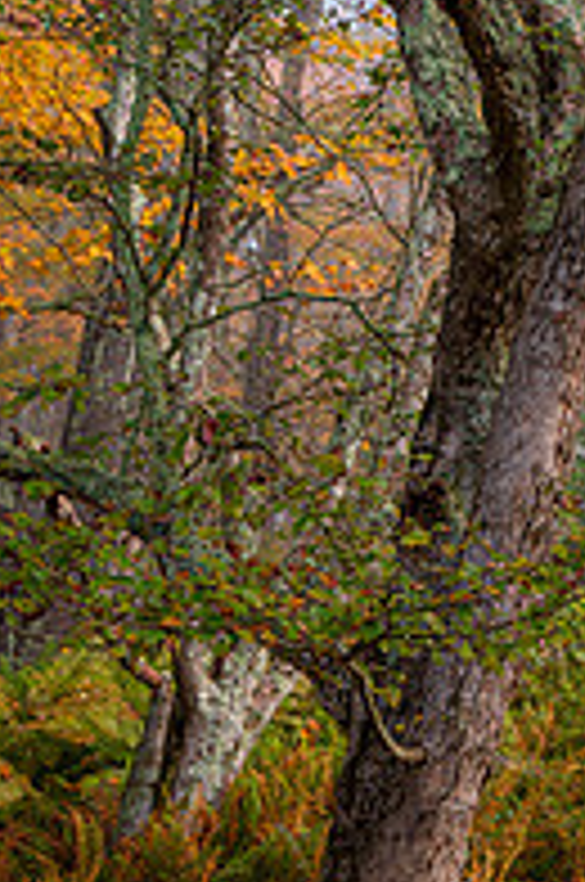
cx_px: 1251
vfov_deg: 22.9
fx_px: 2177
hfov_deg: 12.9
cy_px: 403
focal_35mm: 89
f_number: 11
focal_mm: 30
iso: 100
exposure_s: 1/6
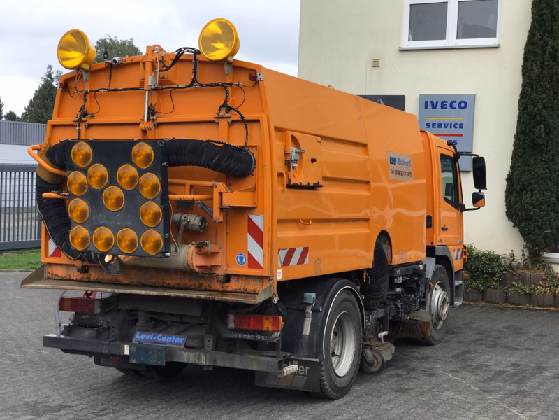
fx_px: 920
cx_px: 280
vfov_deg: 25.7
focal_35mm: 57
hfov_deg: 33.8
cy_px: 210
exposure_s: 1/217
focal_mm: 6.6
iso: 20
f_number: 2.8
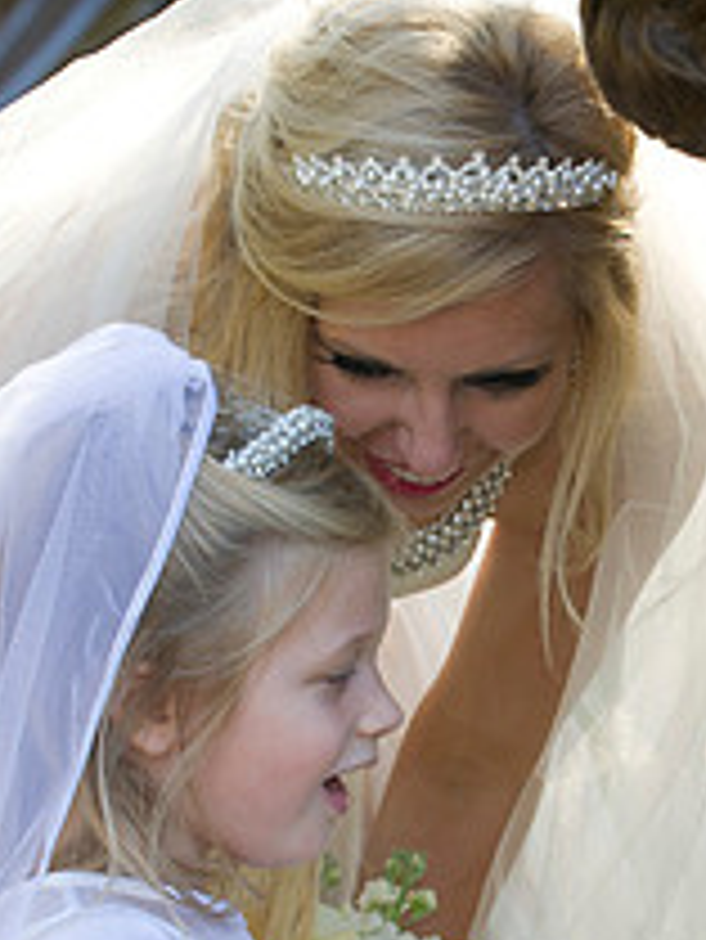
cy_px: 576
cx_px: 652
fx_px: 7090
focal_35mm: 261
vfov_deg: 7.6
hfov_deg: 5.7
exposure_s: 1/125
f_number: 5.6
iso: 500
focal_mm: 98
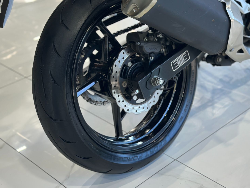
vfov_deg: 23.3
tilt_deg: -27.4
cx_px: 125
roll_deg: +3.8
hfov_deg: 30.7
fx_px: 455
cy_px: 77
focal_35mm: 63
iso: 100
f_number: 1.78
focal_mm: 6.86
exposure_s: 1/120
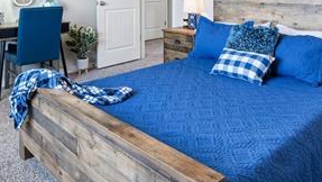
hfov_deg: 56.5
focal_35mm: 35
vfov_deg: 30.9
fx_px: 299
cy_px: -7
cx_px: 177
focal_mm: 15
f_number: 11
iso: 800
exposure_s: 1/8
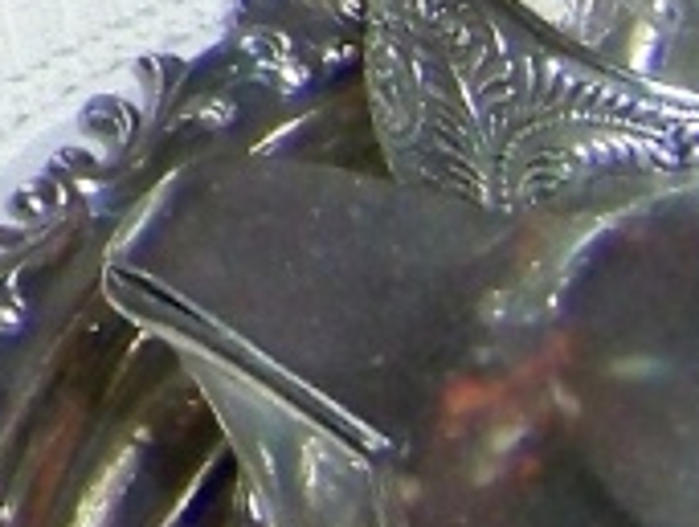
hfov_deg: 6.9
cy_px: -985
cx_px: -1382
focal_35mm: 257
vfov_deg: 5.5
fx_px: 5201
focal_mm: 5.85
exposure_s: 1/30
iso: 200
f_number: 2.8
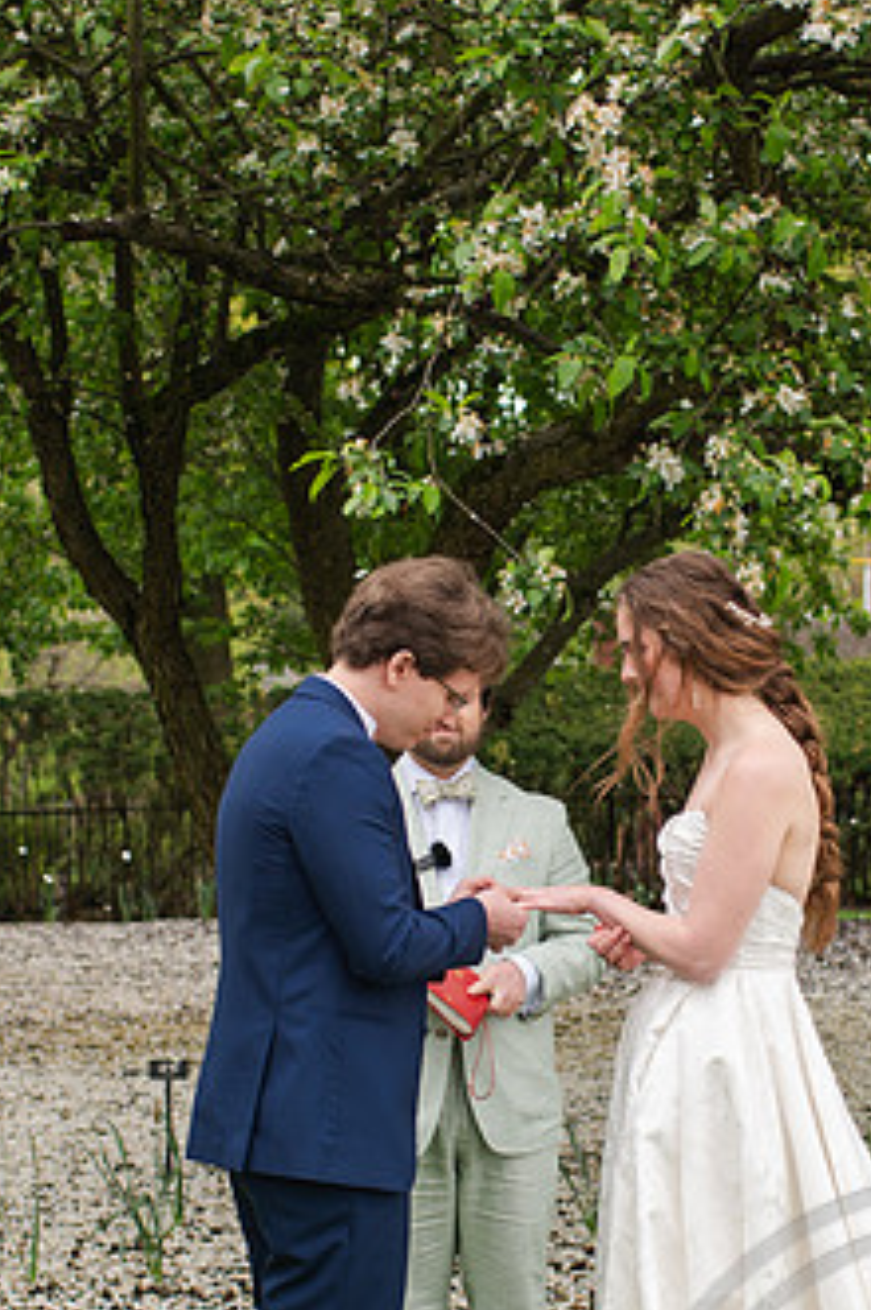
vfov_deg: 21.2
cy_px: 860
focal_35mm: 96
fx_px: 3491
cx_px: 520
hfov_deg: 14.2
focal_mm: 35
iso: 200
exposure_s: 1/640
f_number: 3.2
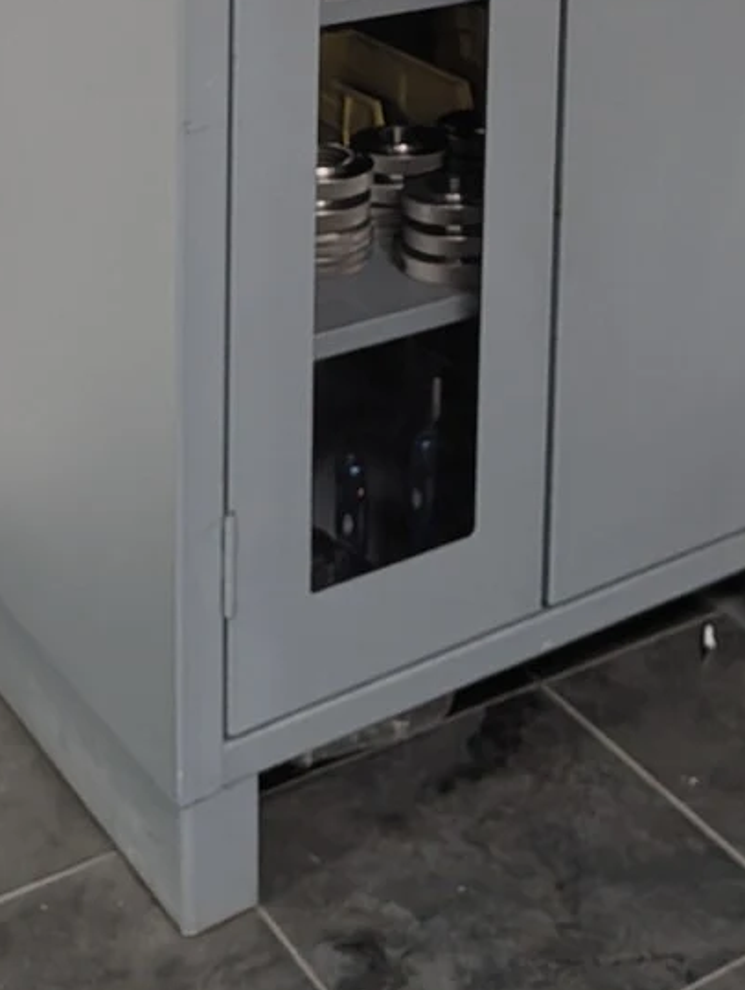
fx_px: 1832
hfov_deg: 22.9
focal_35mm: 64
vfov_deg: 27.1
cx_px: 482
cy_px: -166
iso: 563
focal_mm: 6.9
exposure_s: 1/120
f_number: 1.68
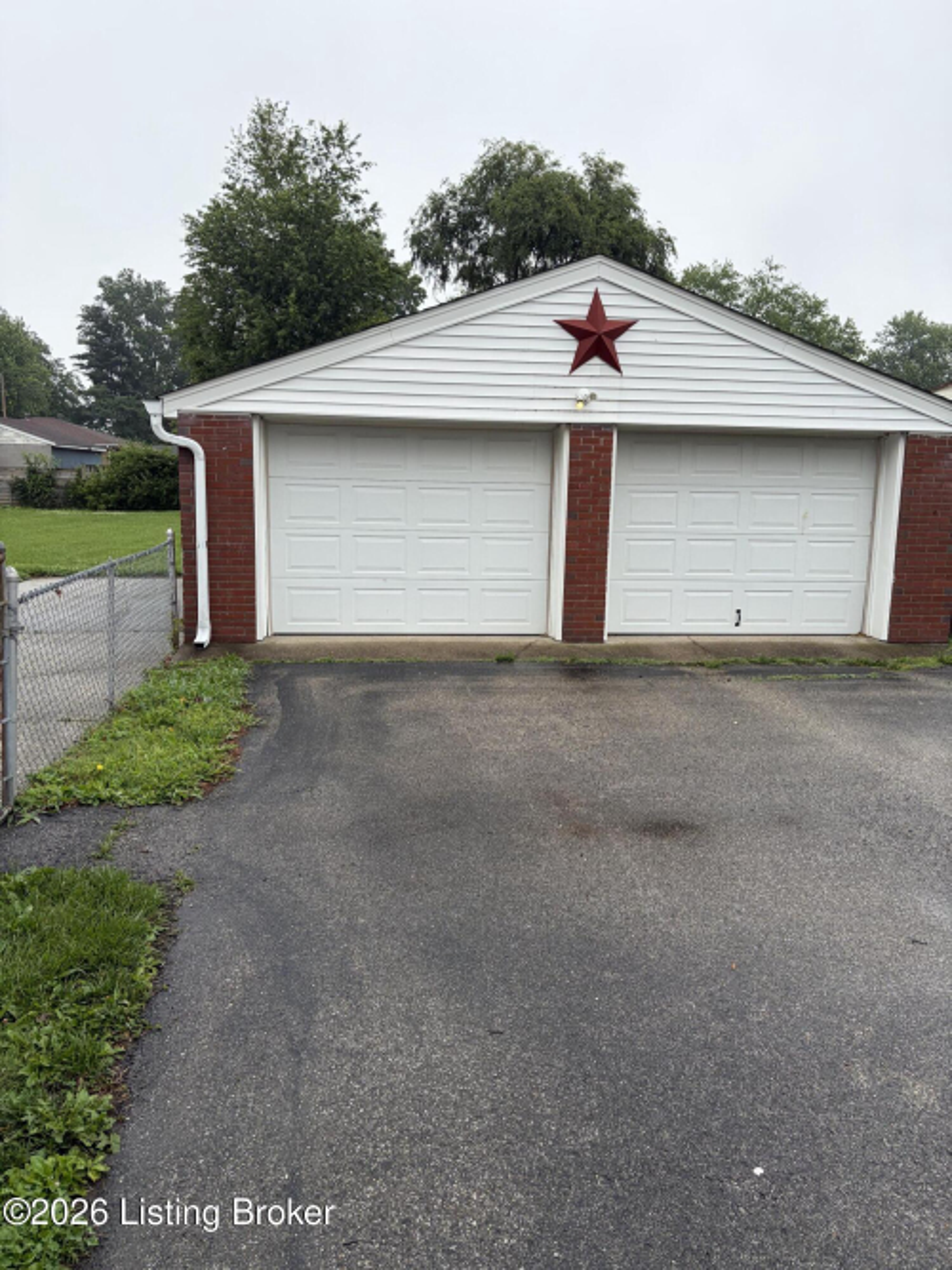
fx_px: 954
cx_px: 476
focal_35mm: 26
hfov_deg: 53.0
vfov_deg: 67.3
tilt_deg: -8.0
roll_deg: -1.0
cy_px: 635
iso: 50
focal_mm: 5.96
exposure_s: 1/1081
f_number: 1.6
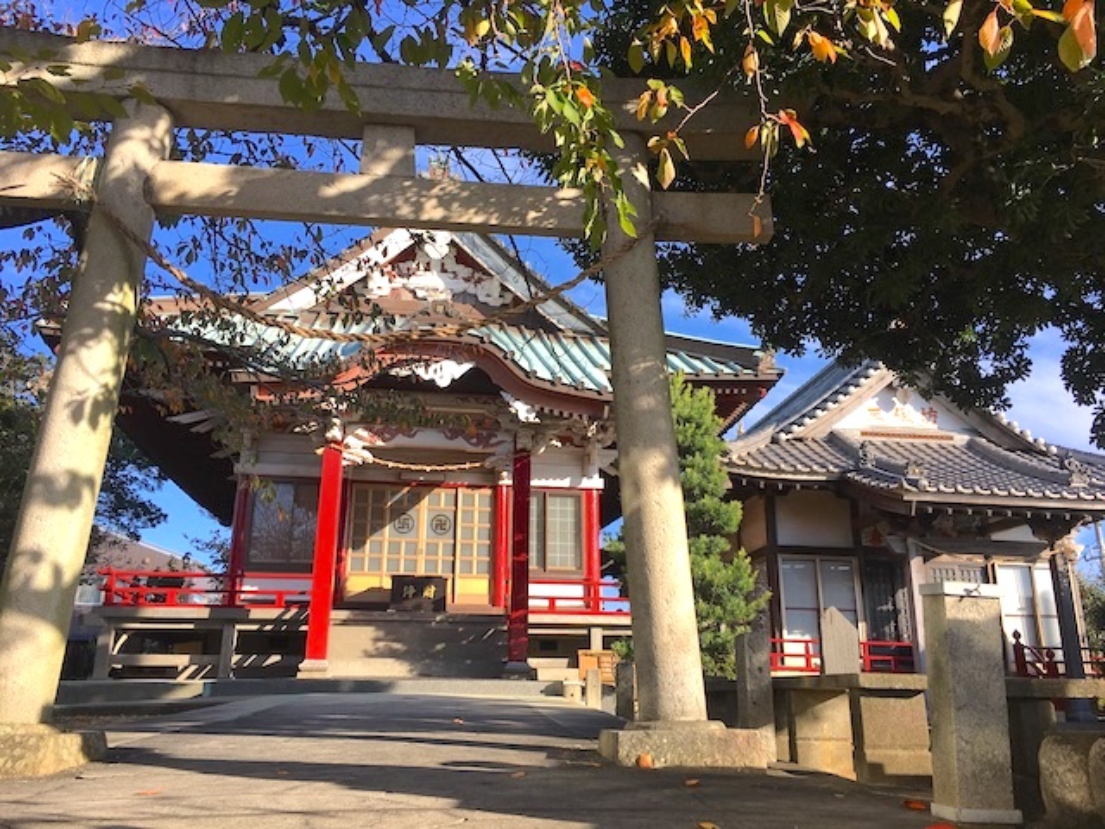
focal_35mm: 29
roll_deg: -0.3
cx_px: 552
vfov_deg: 48.2
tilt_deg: +17.4
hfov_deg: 61.7
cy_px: 414
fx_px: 926
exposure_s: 1/754
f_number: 2.2
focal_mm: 4.15
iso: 25
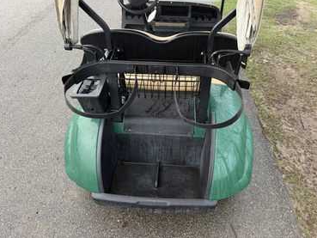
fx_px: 238
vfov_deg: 53.0
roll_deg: -1.6
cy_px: 110
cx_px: 166
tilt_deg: -38.8
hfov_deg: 67.3
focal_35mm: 26
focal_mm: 6.76
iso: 200
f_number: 1.78
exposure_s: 1/90
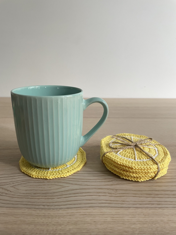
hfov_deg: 53.1
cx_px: 88
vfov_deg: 67.3
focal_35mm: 26
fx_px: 176
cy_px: 118
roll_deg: -1.2
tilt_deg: -17.6
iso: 250
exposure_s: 1/60
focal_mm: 4.2
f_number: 1.6
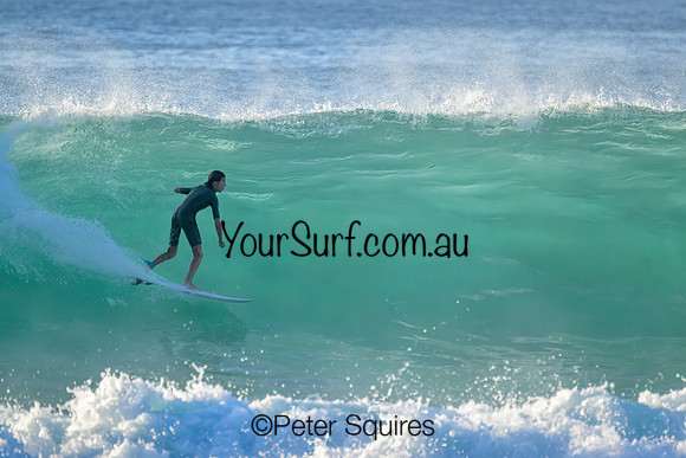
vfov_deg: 1.6
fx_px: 16066
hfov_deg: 2.4
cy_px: 227
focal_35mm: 843
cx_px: 355
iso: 1250
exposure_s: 1/1600
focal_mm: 800
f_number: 11
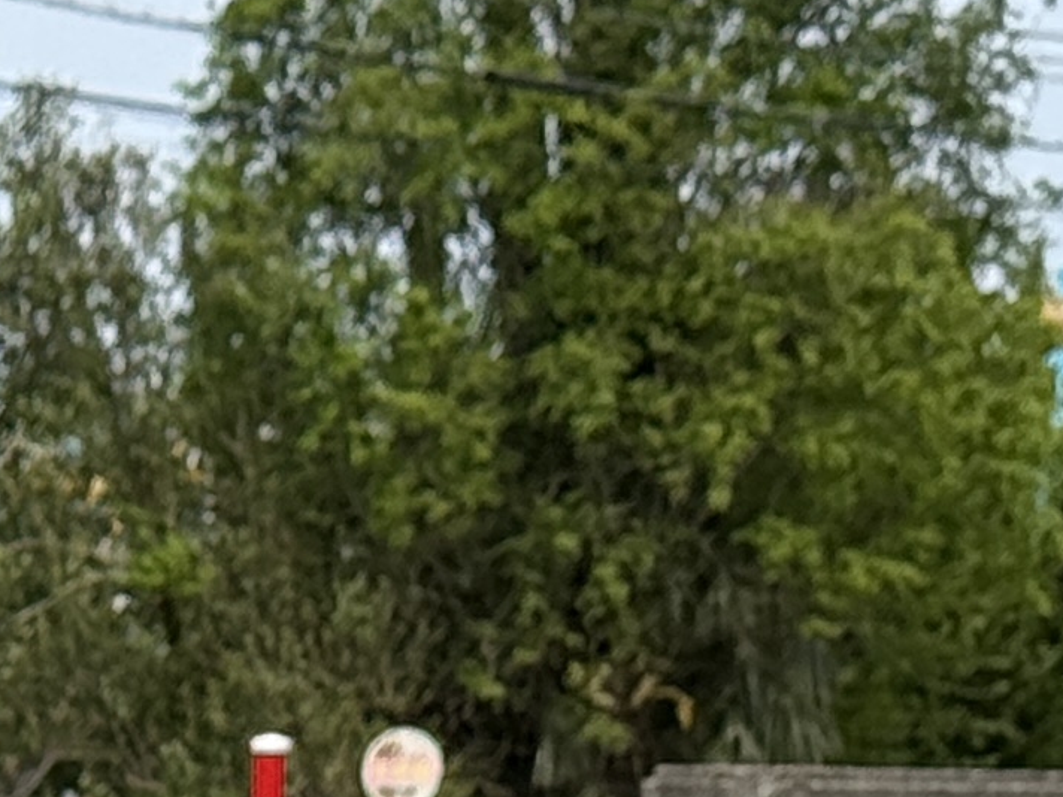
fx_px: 8353
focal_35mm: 272
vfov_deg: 5.2
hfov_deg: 7.1
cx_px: -981
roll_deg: -0.7
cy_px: 2213
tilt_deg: -8.6
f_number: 1.78
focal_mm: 6.76
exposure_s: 1/4878
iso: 100
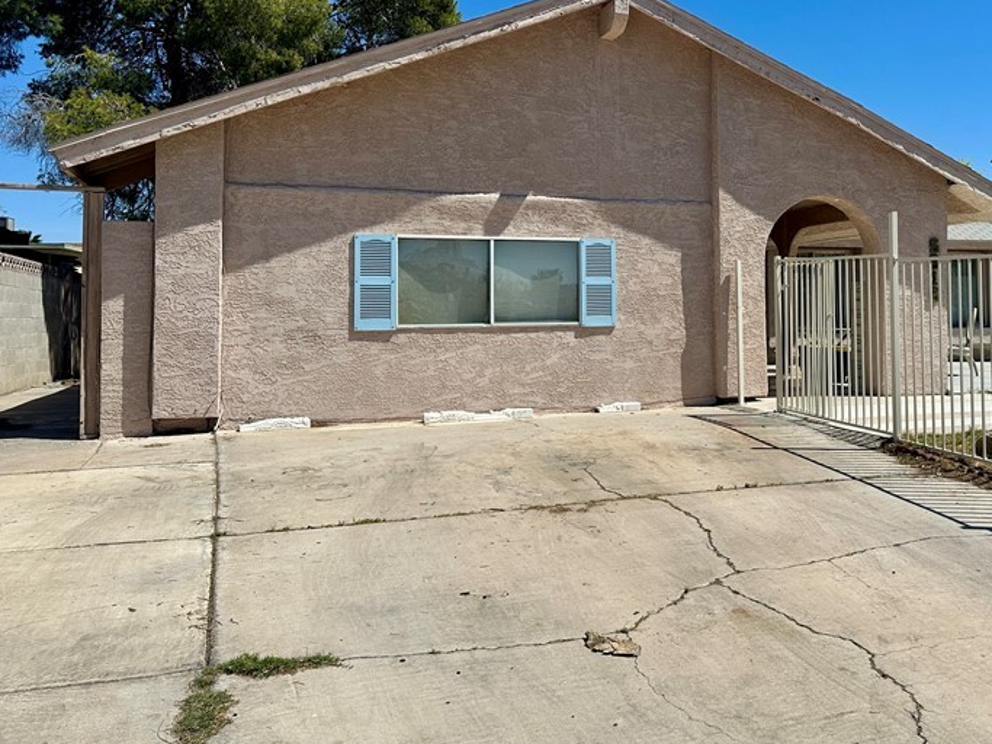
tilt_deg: +2.5
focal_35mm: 36
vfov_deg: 39.4
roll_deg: +0.4
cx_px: 684
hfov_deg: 50.2
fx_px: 1031
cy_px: 278
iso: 80
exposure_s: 1/8197
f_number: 1.78
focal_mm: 6.86
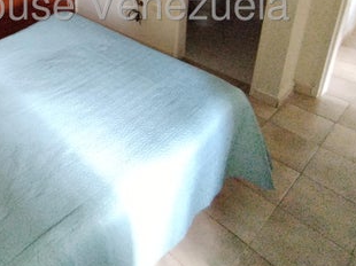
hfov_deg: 54.2
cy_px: 5
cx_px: 69
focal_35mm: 31
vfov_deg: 40.2
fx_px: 319
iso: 800
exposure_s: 1/17
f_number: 2.2
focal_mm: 1.65
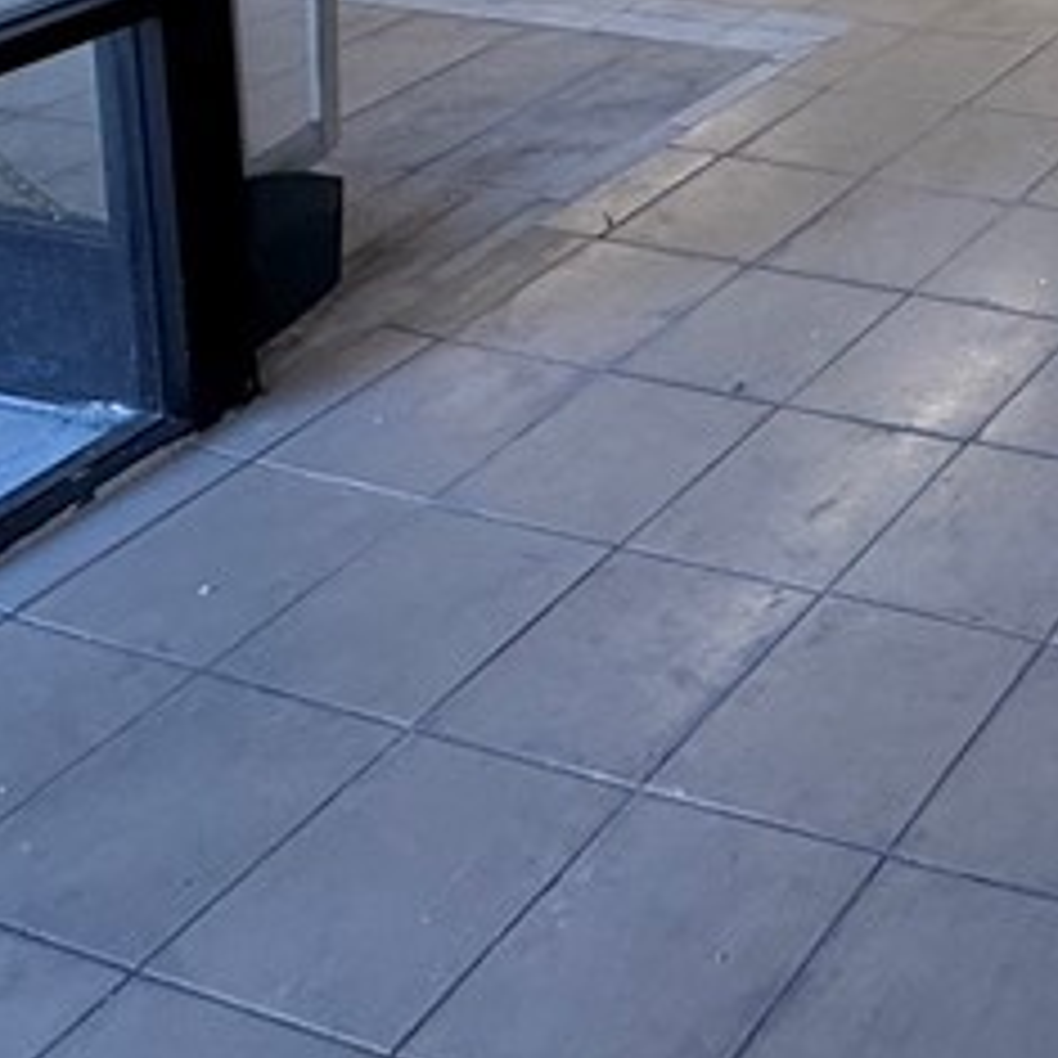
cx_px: 1567
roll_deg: -0.7
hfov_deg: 24.8
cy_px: -513
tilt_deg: -5.7
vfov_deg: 24.7
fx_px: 1867
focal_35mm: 54
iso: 100
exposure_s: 1/99
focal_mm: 2.22
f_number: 2.2
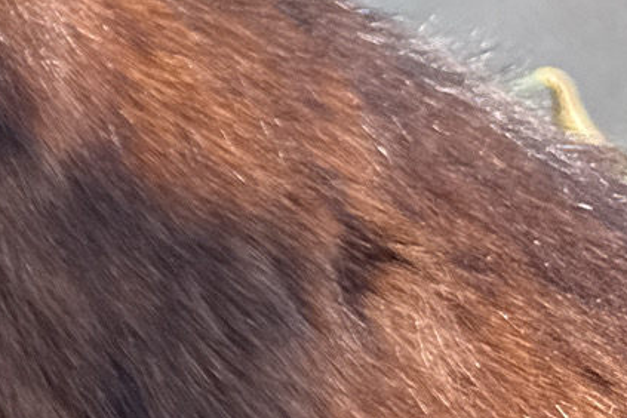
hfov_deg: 13.8
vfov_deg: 11.4
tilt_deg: -11.4
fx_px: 2055
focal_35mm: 118
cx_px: -741
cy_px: -89
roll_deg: -33.0
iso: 80
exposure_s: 1/822
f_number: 1.78
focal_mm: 6.76
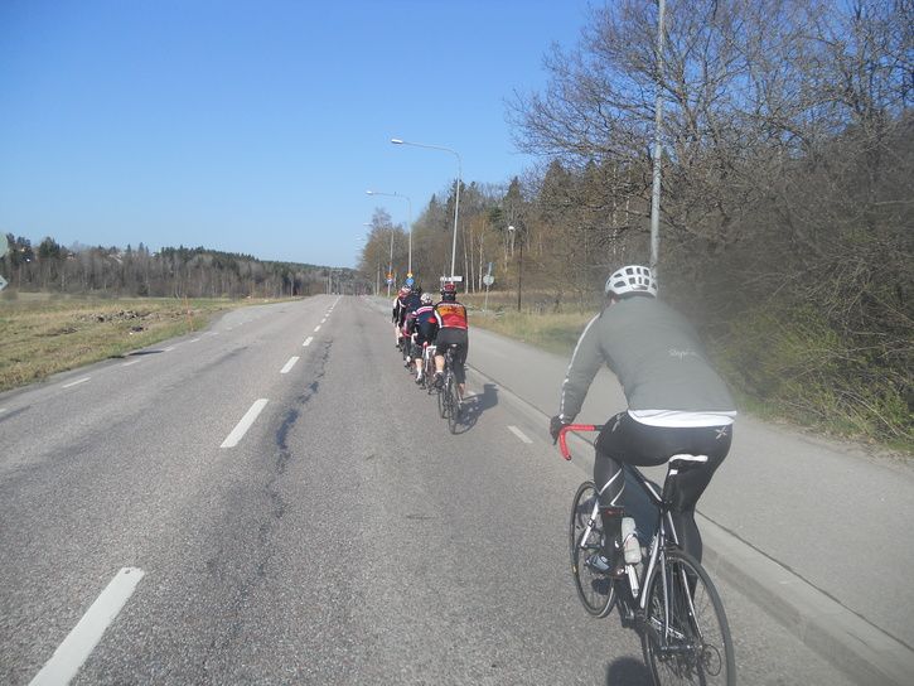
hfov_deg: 65.3
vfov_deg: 51.4
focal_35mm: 27
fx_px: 713
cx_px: 457
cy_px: 343
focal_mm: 4.9
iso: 80
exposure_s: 1/1000
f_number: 3.2
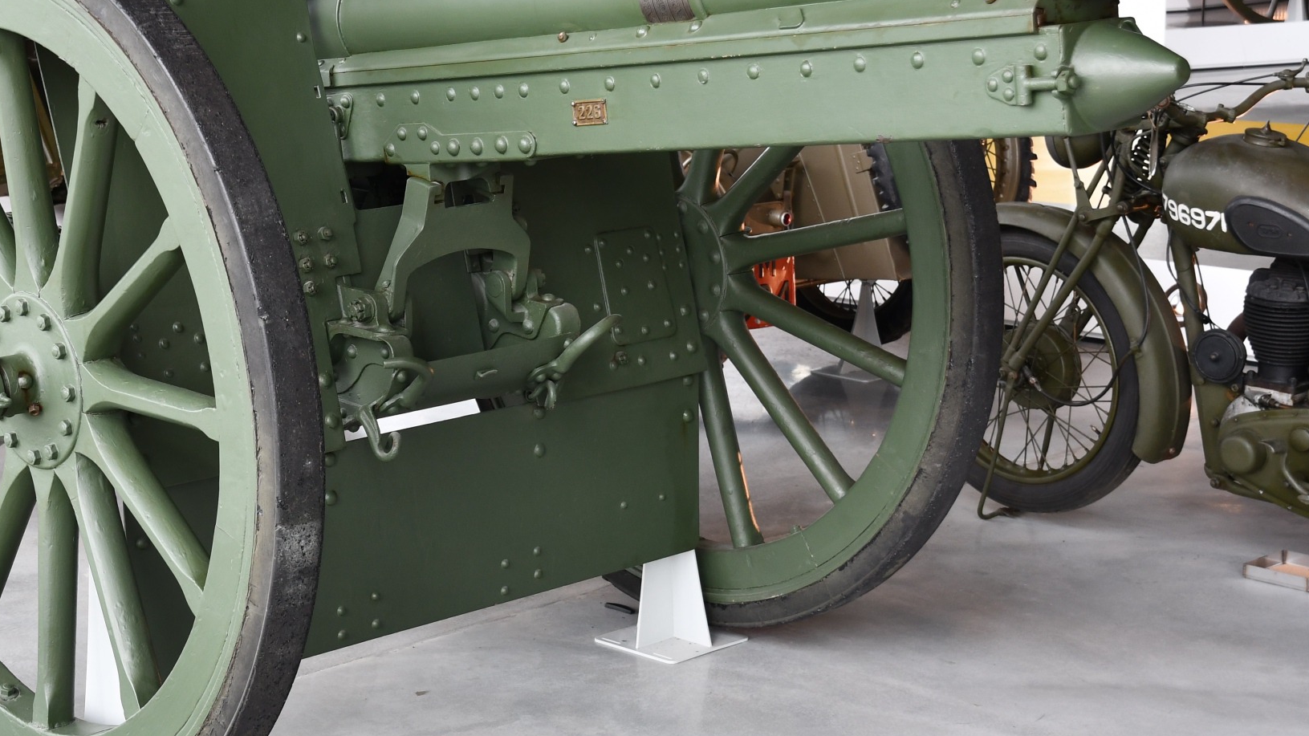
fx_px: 2568
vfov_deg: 16.3
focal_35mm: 74
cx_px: 431
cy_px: 303
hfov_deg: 28.4
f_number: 4
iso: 320
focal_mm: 32
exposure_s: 1/60
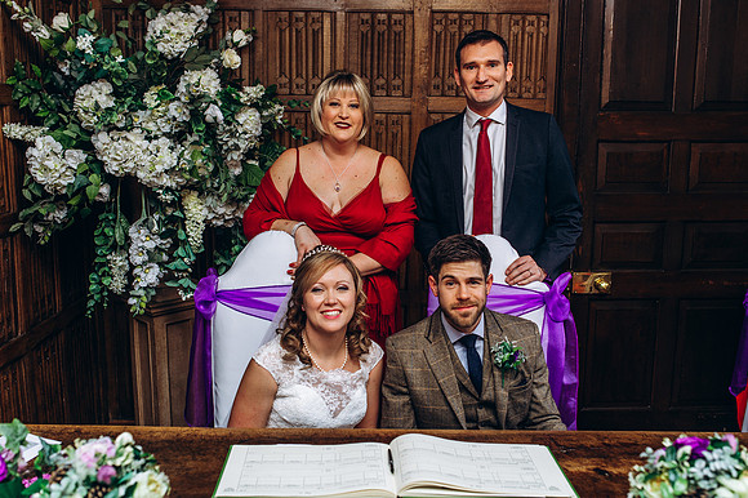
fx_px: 751
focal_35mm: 36
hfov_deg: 52.9
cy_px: 249
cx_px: 374
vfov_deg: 36.7
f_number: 4
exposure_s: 1/80
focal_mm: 35
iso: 320
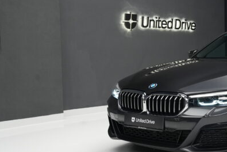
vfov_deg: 20.0
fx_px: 429
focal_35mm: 68
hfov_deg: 28.2
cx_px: 216
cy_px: 82
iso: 2500
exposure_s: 1/40
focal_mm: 35
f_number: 6.3
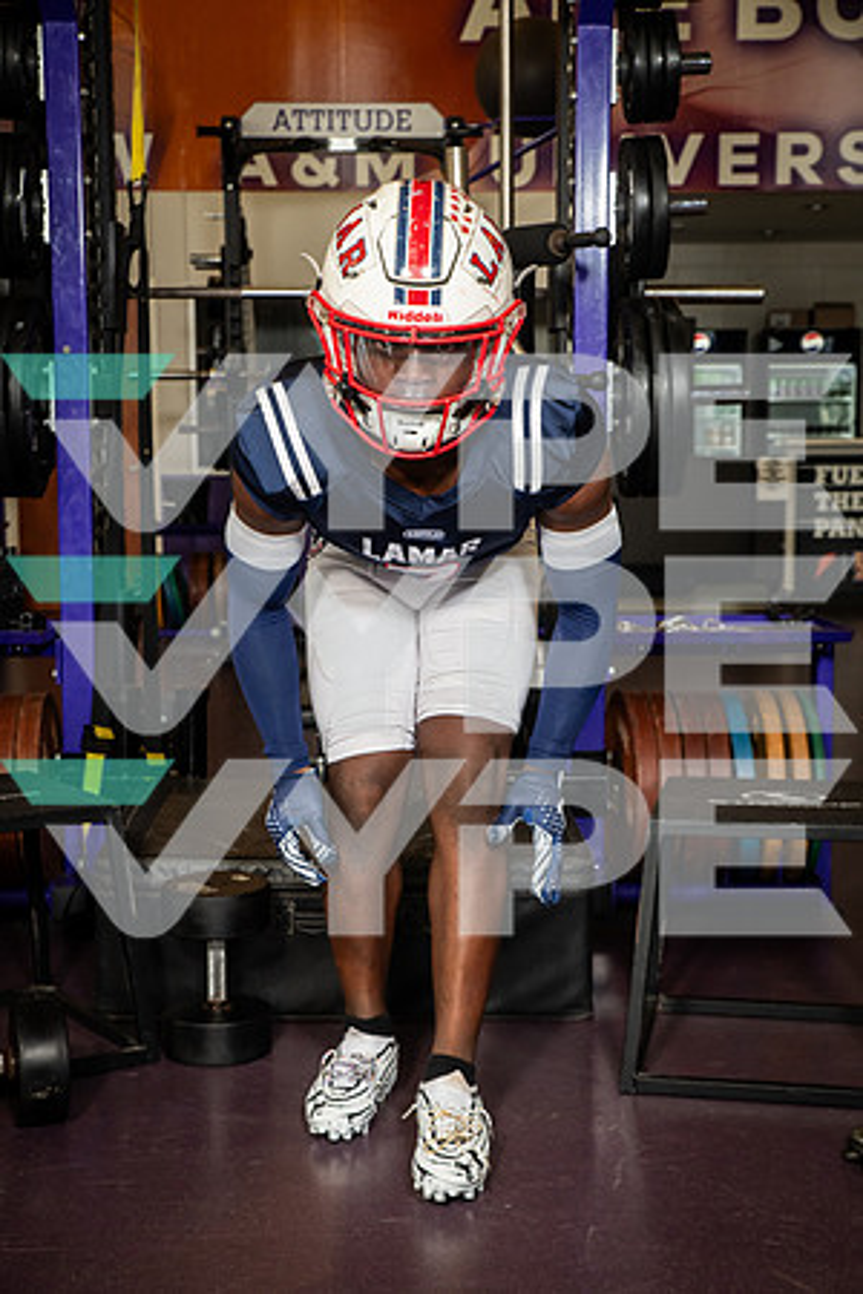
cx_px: 432
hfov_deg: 24.6
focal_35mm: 55
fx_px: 1978
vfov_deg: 36.2
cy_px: 647
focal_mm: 55
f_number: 7.1
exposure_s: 1/250
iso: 800
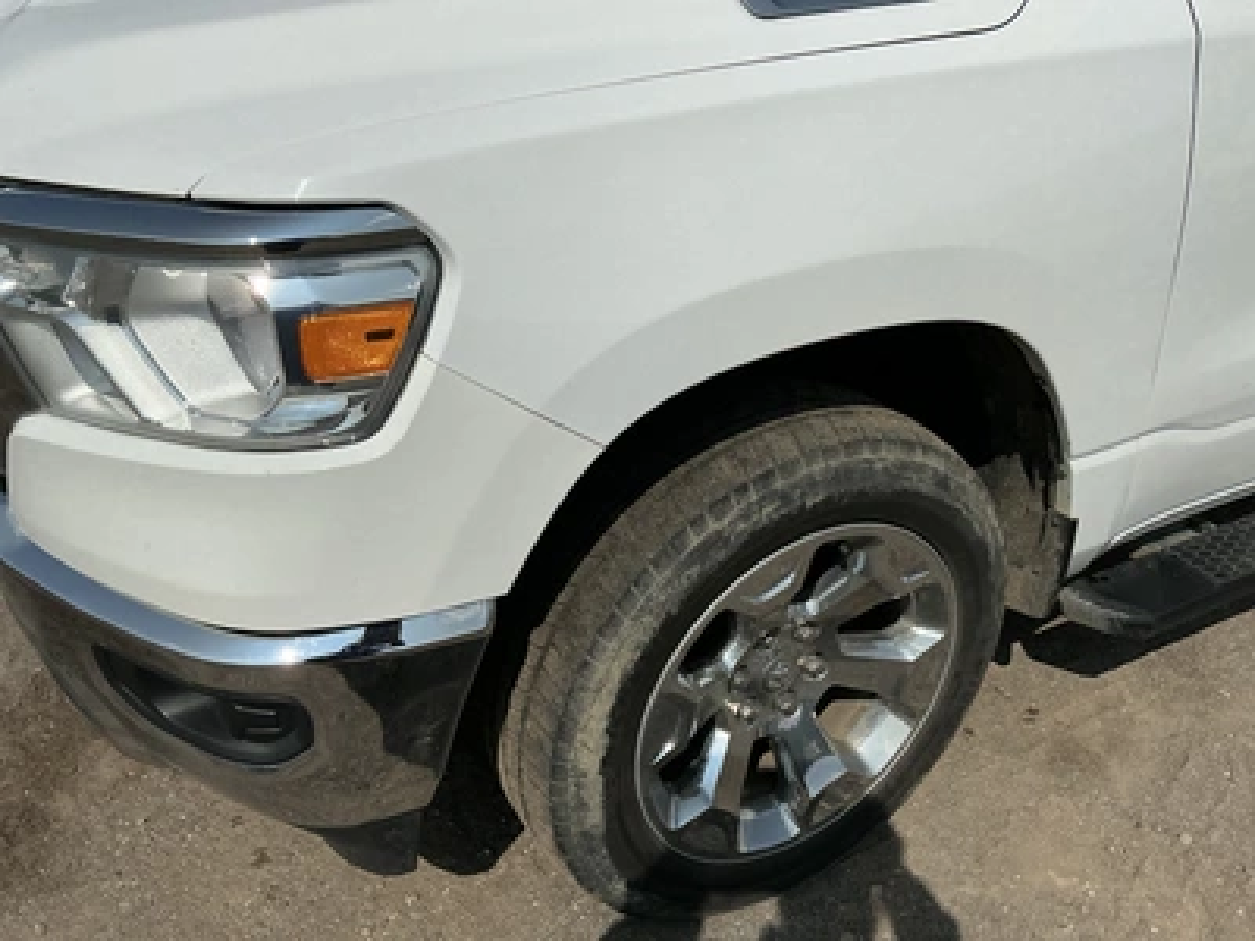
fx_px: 1015
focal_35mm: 28
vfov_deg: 49.7
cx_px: 628
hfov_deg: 63.4
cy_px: 470
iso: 25
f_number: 1.8
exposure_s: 1/5814
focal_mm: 3
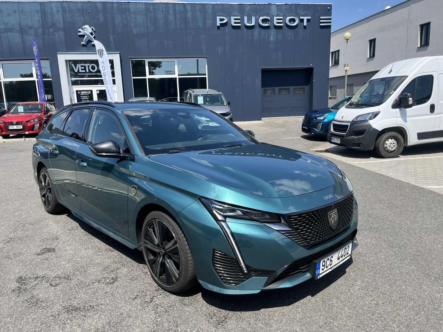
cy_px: 166
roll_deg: +1.9
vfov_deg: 53.1
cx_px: 222
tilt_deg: -12.0
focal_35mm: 26
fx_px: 333
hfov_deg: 67.3
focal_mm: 5.1
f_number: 1.6
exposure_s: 1/2179
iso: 50
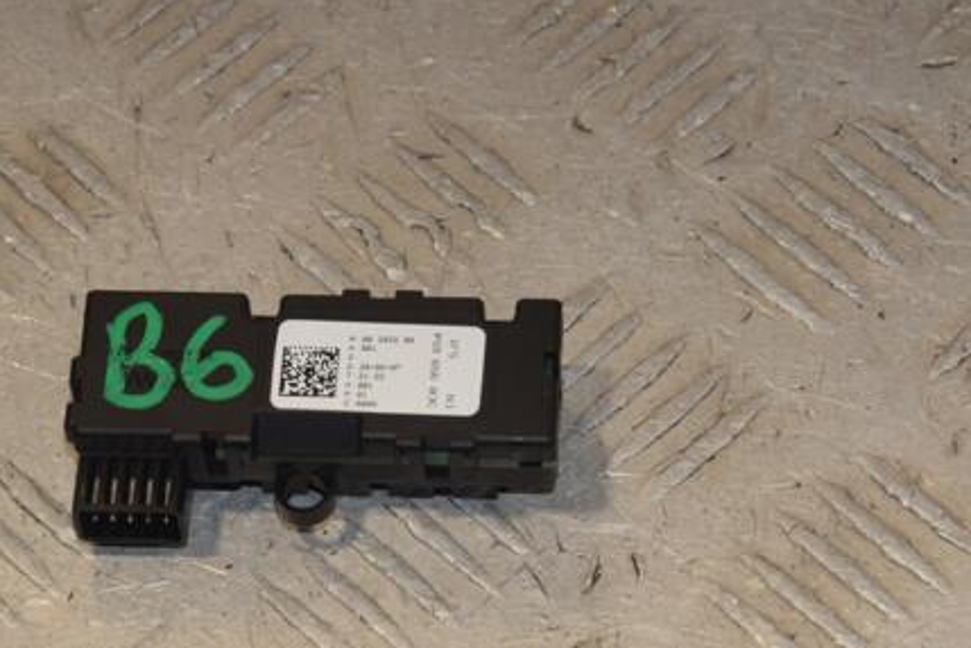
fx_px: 5097
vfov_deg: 7.3
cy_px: 410
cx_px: 351
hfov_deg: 10.9
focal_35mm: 189
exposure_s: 1/200
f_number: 13
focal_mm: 90
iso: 800
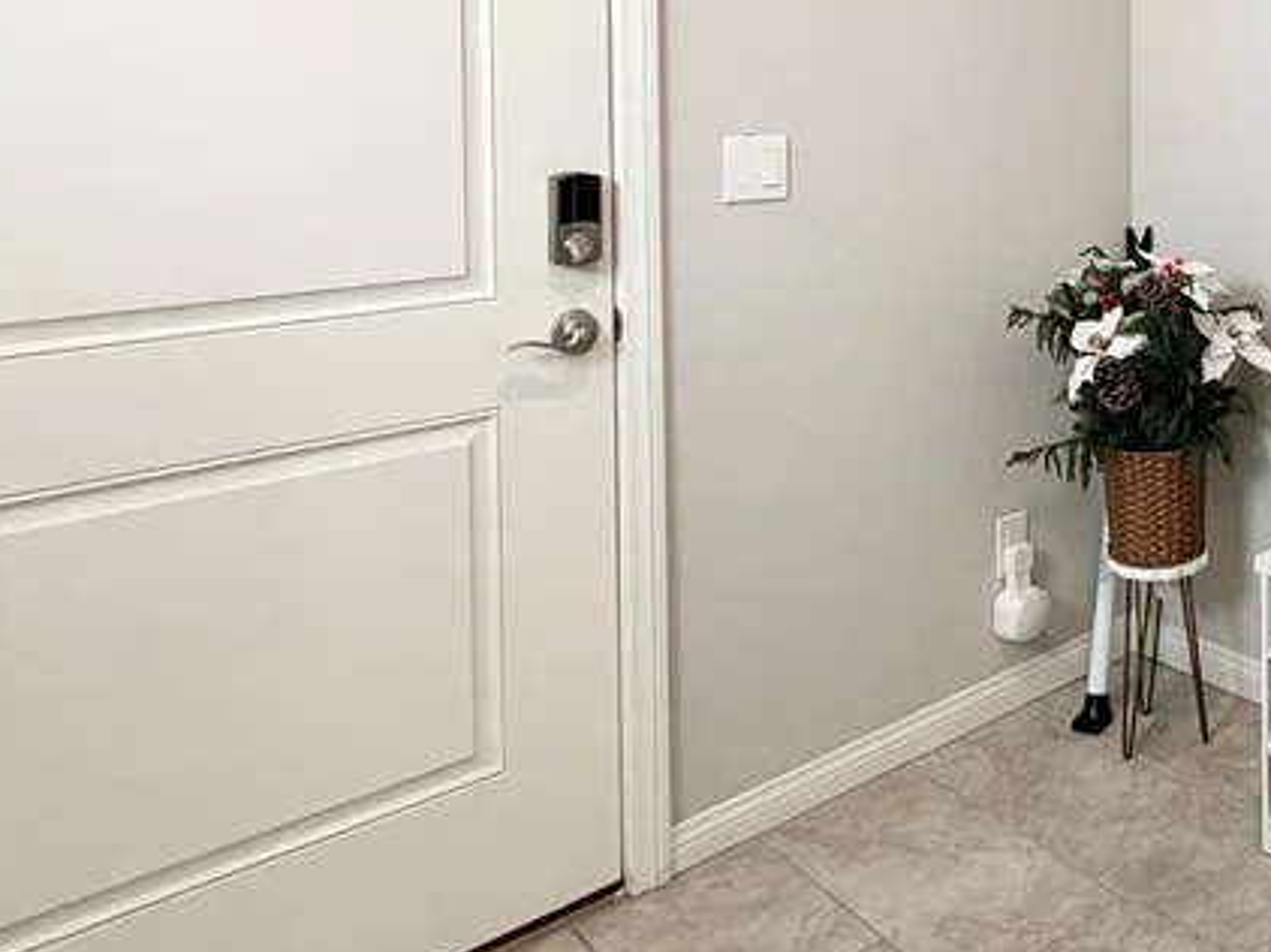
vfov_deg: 38.9
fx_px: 1248
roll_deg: +0.2
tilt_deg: -1.4
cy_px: 96
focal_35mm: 34
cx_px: 1268
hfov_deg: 45.6
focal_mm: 2.22
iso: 160
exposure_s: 1/120
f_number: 2.2
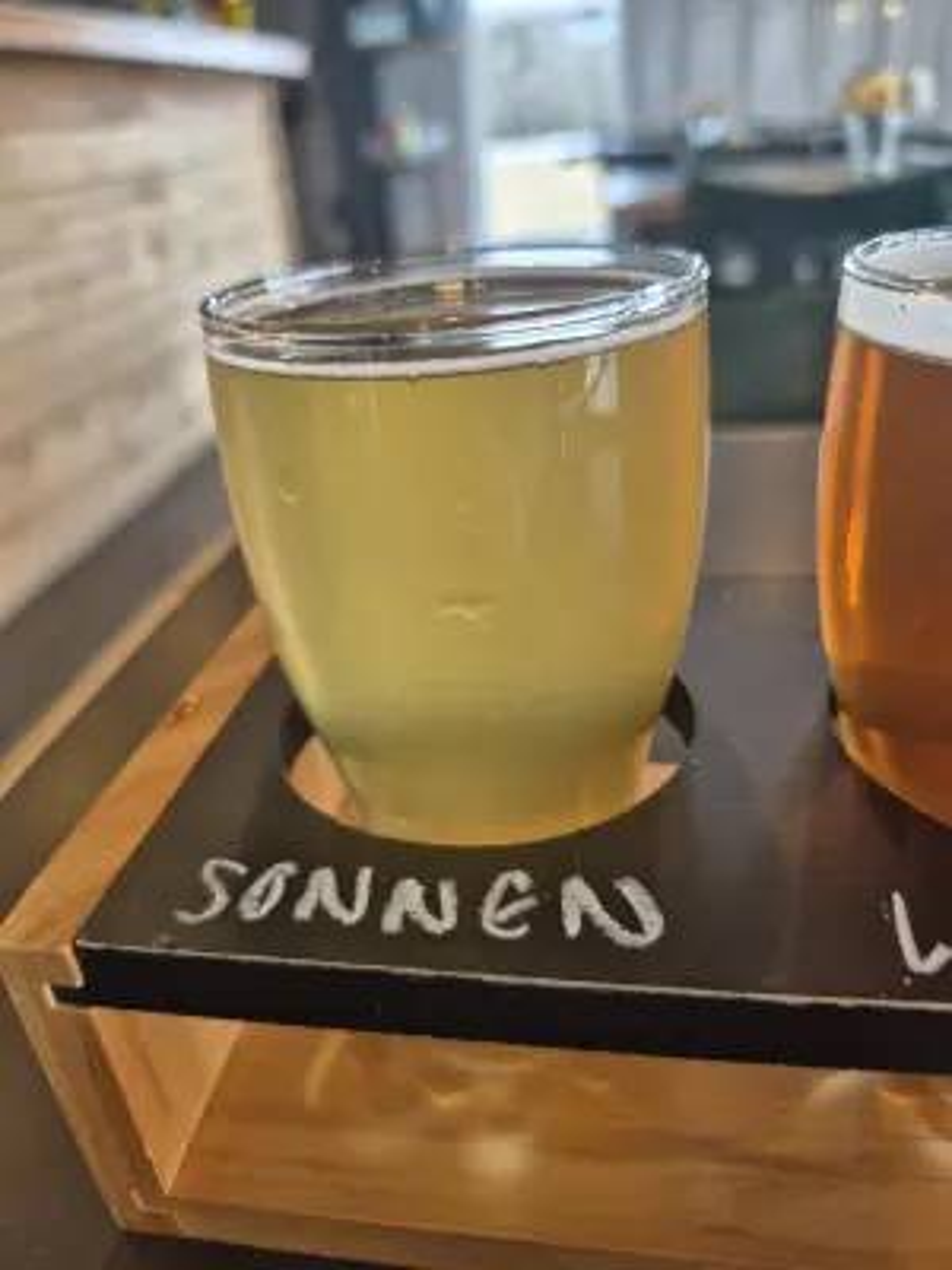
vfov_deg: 73.9
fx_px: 843
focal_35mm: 23
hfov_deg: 58.9
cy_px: 635
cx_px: 476
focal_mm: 5.4
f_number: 1.8
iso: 80
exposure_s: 1/120
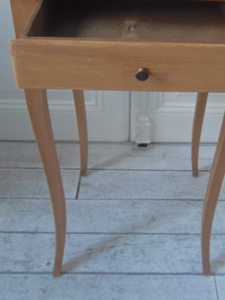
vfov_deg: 40.6
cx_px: 143
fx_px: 373
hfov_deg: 33.4
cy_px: 31
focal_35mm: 43
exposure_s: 1/25
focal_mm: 4.3
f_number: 2.9
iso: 400
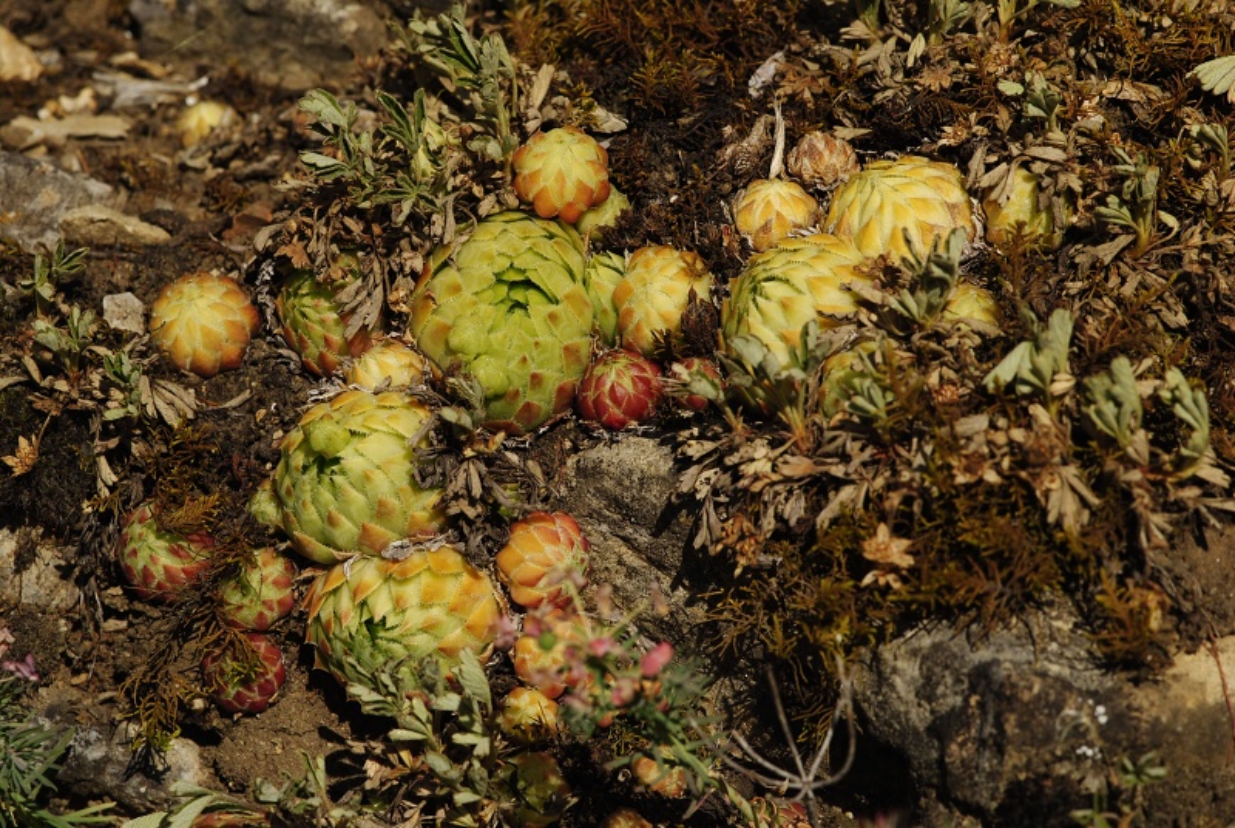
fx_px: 4380
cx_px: 618
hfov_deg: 16.0
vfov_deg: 10.8
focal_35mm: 128
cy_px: 414
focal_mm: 85
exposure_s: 1/320
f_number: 10
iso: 100
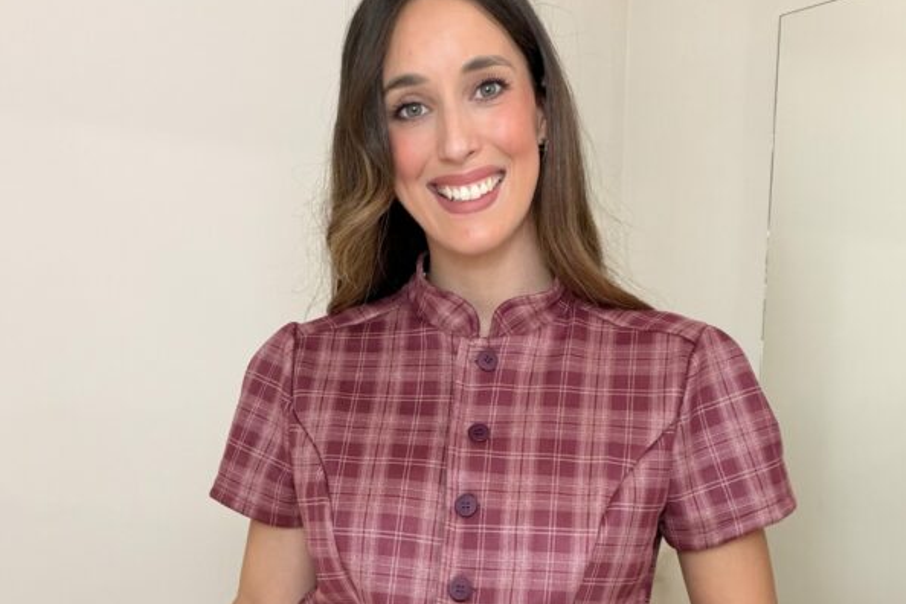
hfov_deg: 46.4
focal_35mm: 42
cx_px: 456
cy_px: 519
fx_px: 1057
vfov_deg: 30.8
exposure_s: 1/60
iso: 100
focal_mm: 2.71
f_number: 1.9
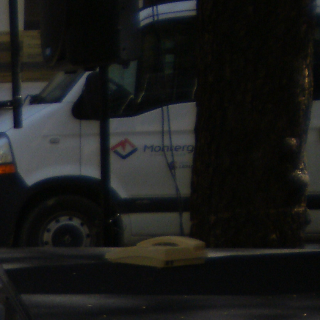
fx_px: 1956
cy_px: 447
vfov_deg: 9.2
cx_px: -346
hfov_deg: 8.8
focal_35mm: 187
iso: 100
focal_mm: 7.4
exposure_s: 1/500
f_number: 3.5
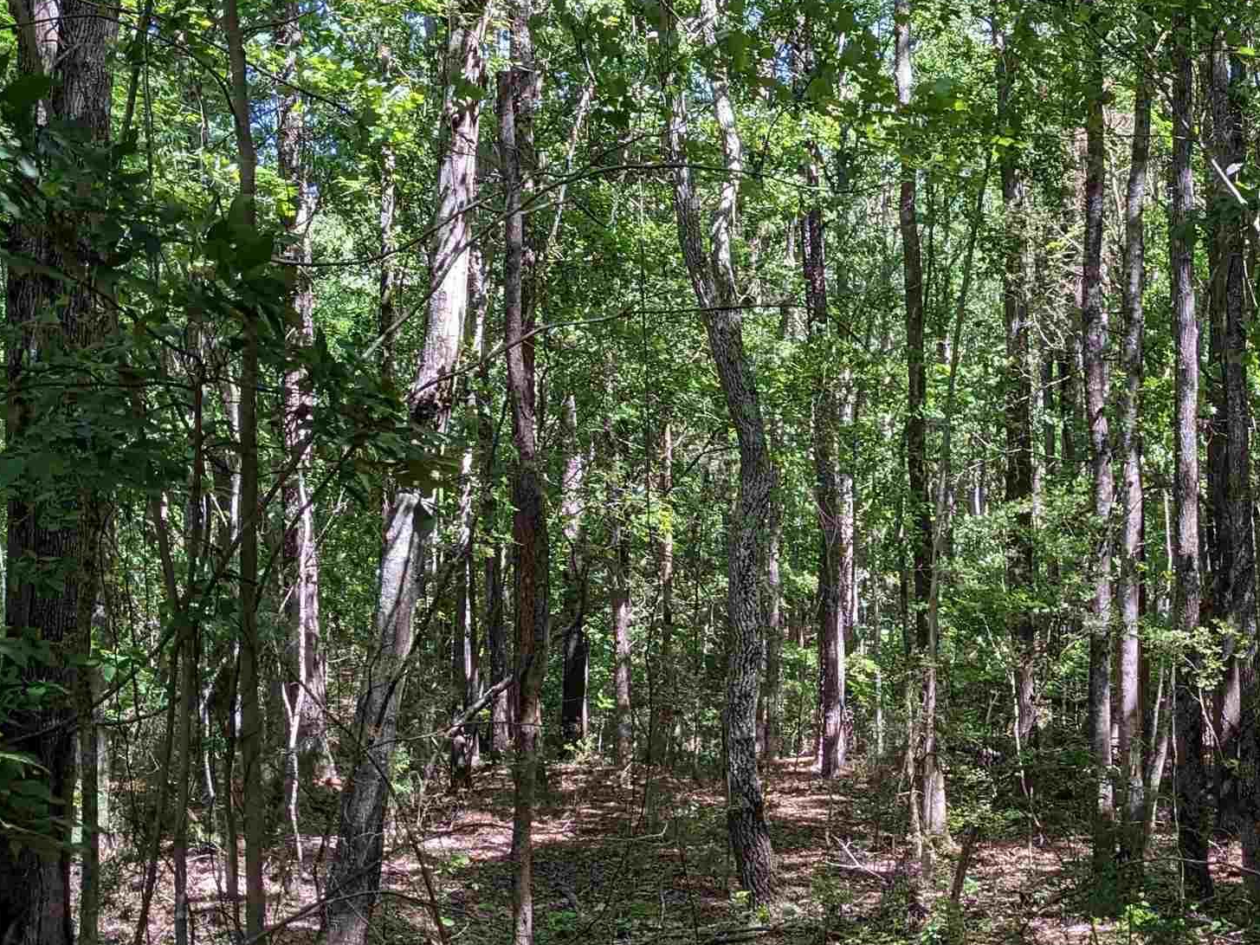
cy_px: 418
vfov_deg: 25.6
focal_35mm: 57
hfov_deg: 32.7
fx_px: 2075
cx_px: 1033
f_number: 1.73
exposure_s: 1/289
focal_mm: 4.38
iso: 50
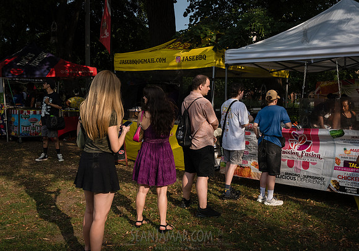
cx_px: 203
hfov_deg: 50.8
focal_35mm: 37
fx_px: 377
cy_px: 128
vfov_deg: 36.9
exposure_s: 1/4000
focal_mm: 32
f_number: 5
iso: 1000
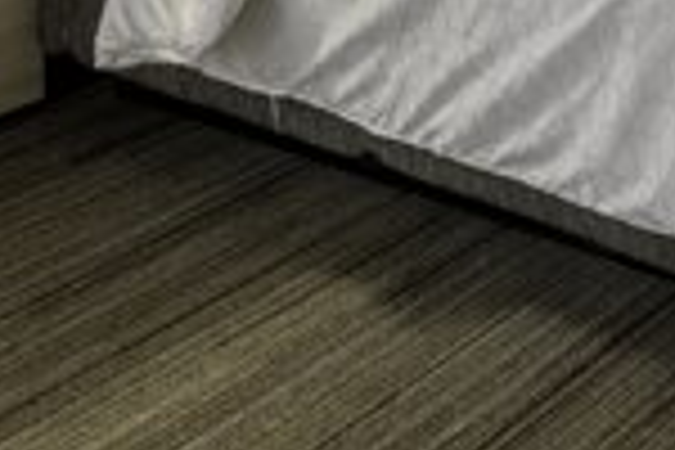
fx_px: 1200
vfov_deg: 15.3
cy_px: -538
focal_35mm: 64
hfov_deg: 20.1
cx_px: 1282
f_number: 11
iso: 200
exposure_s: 1/25
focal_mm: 8
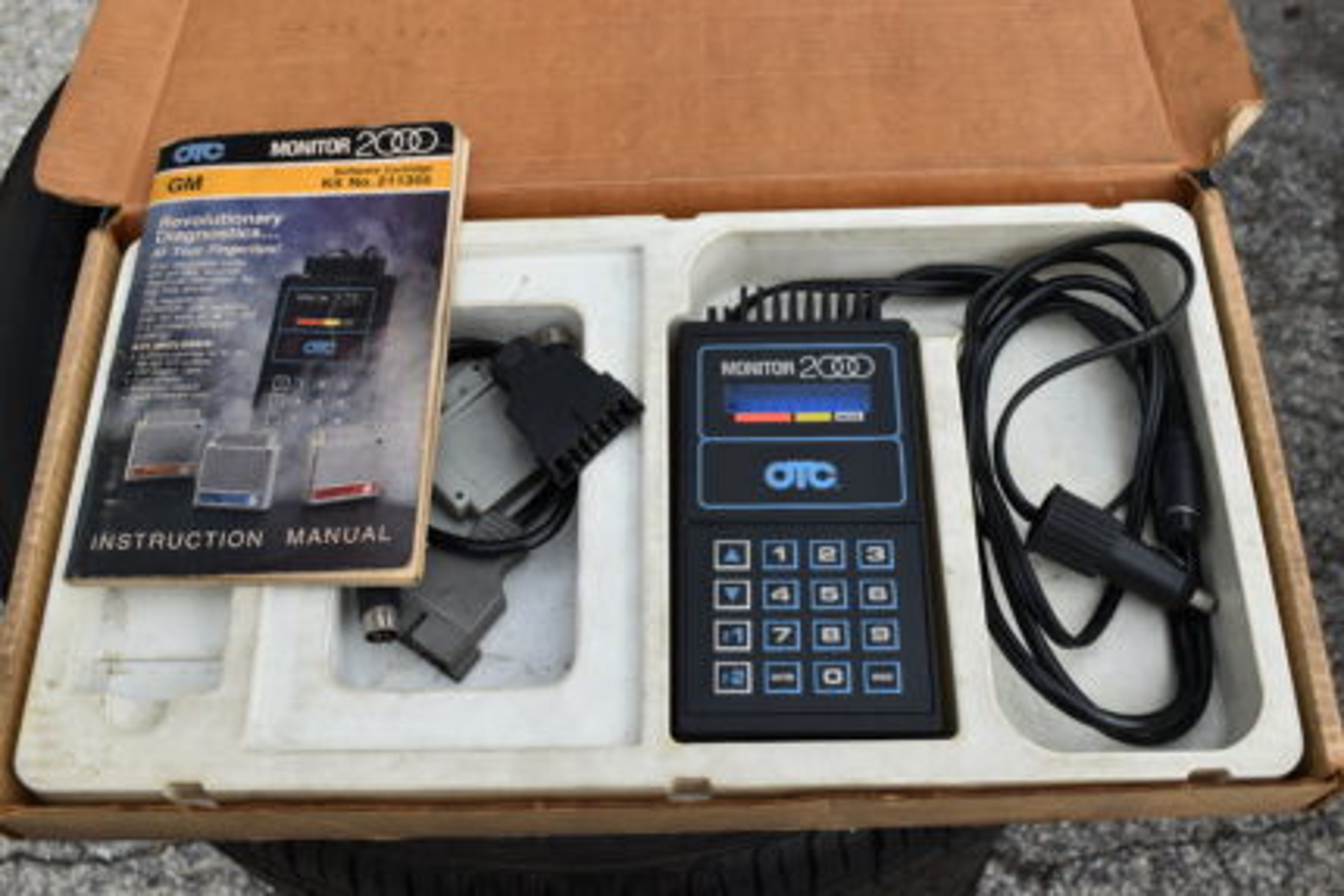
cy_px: 448
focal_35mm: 39
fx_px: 1456
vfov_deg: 34.2
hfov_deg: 49.5
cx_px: 672
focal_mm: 26
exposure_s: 1/320
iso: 100
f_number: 9
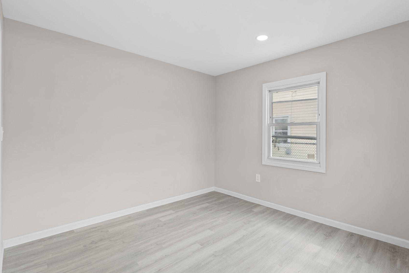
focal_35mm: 17
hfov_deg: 93.0
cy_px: 134
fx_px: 193
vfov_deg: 70.4
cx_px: 224
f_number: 10
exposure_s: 1/5
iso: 200
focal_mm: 14
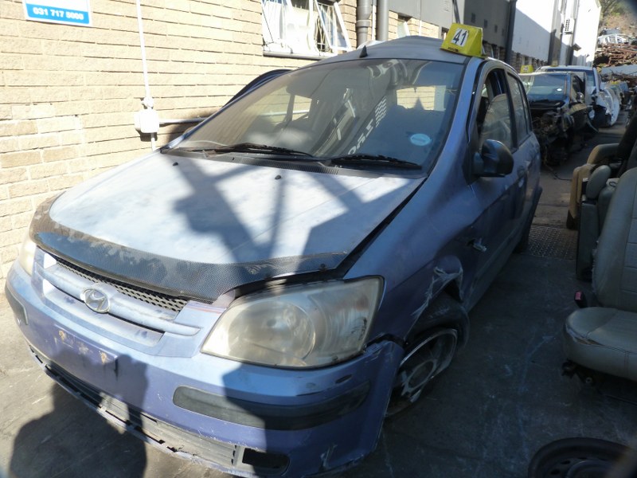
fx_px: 460
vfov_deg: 54.9
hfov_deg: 69.4
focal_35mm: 25
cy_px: 239
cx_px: 318
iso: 125
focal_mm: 4.5
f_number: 4
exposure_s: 1/200
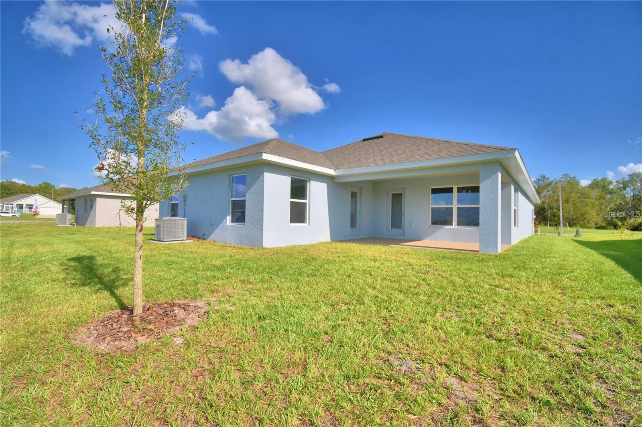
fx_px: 267
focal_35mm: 15
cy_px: 214
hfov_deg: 100.4
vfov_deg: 77.3
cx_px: 321
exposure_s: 1/1600
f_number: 4.5
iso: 100
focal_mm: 10
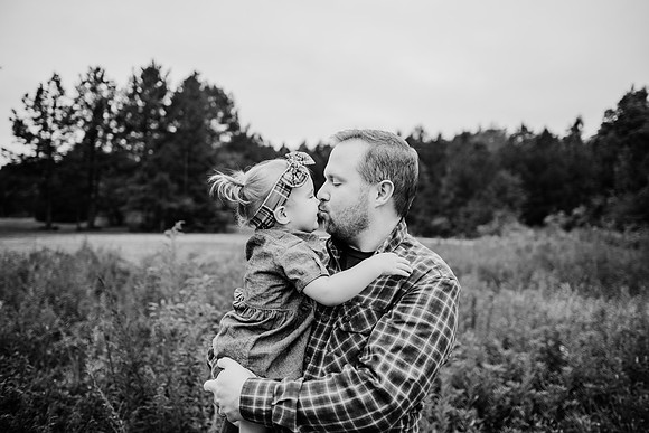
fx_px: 433
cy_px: 216
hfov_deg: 73.7
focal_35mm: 24
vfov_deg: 53.2
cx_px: 324
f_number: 2.2
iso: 125
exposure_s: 1/800
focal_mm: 24
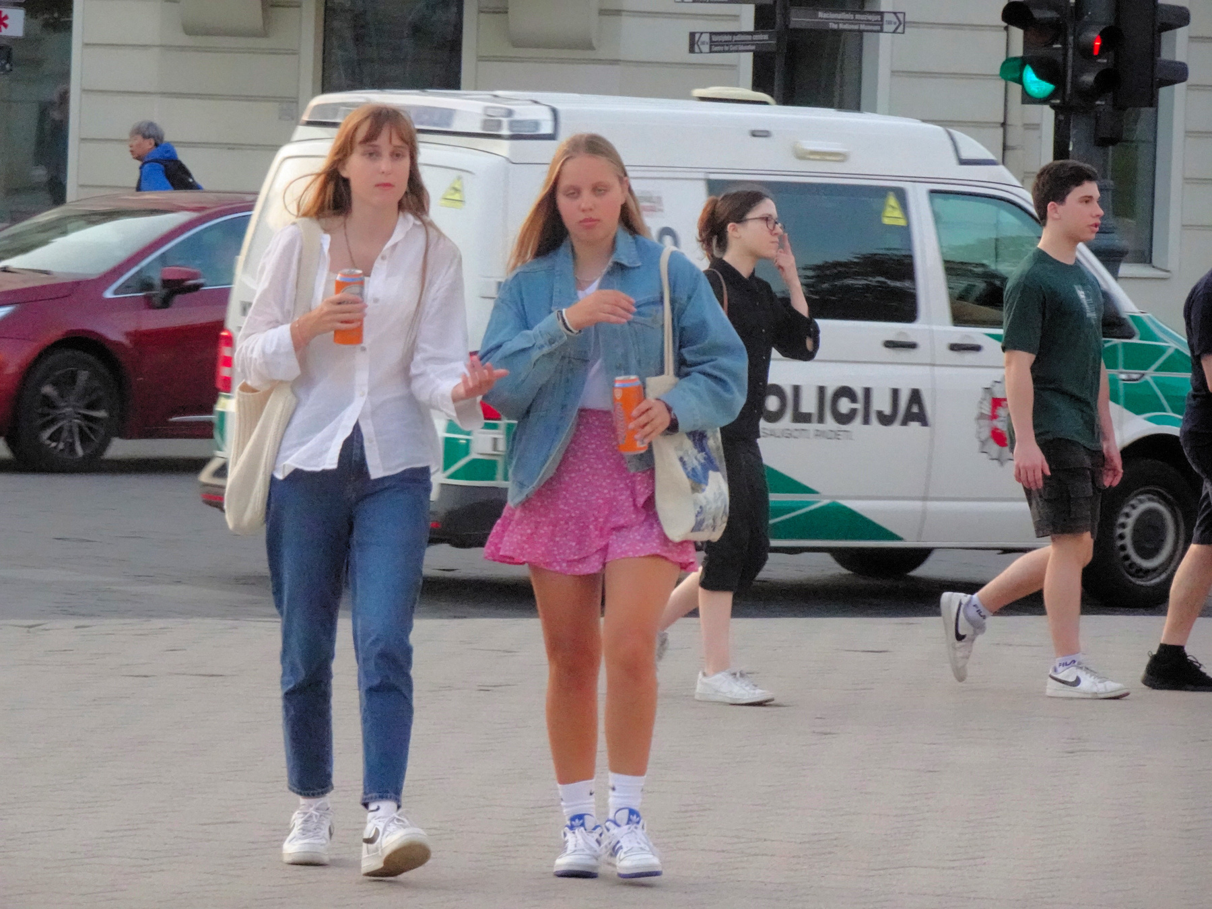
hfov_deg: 8.0
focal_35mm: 247
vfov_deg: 6.0
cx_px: 606
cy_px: 454
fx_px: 8648
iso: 1250
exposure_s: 1/250
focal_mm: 39
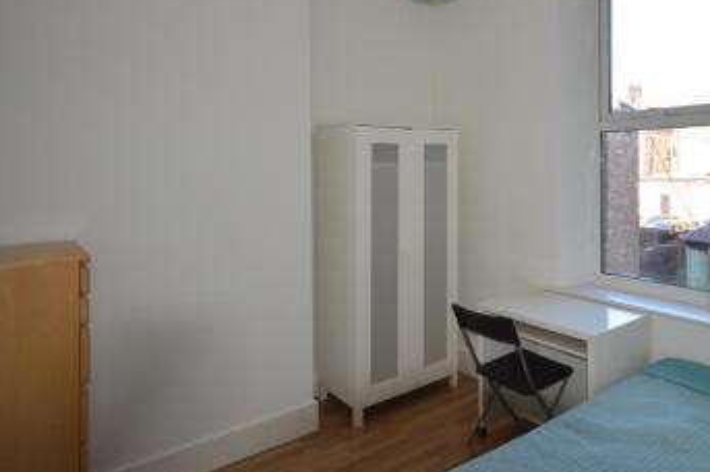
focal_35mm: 25
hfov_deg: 70.0
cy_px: 169
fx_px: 493
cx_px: 457
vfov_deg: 50.5
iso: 360
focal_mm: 12
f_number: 4.5
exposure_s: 1/125
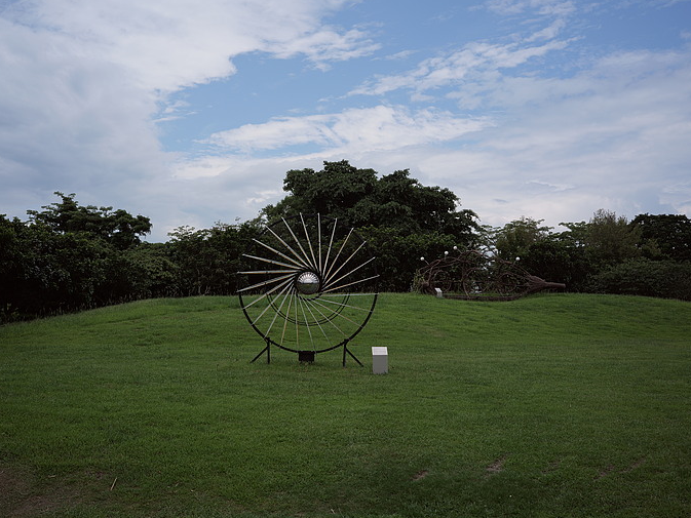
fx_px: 779
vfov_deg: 36.8
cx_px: 332
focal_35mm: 39
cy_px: 253
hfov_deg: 47.8
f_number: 6.3
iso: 200
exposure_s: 1/500
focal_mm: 35
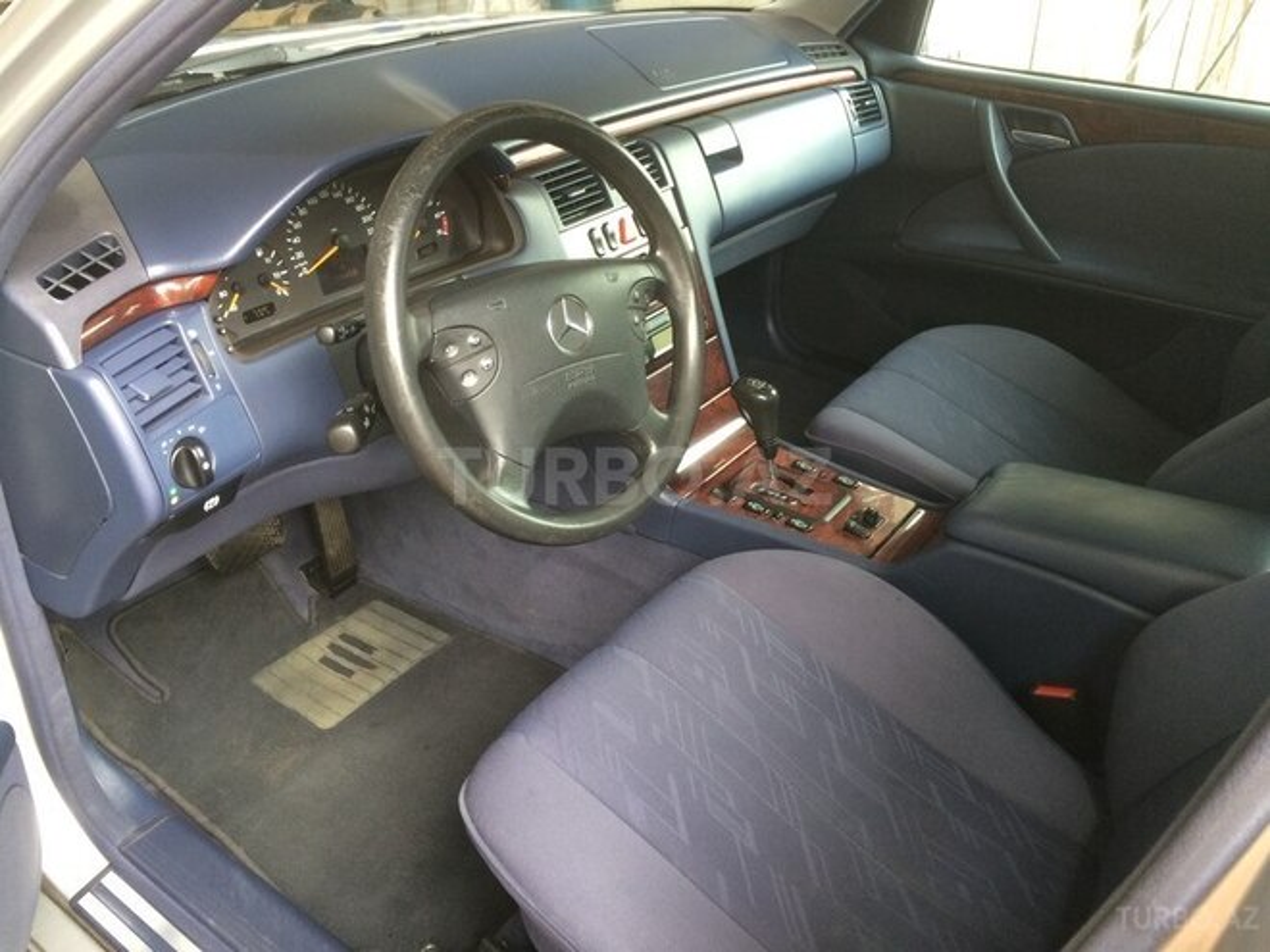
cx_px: 635
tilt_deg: -30.2
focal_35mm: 29
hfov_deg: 61.7
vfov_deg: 48.2
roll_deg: +1.8
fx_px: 1064
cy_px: 476
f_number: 2.2
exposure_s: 1/33
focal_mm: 4.15
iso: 125
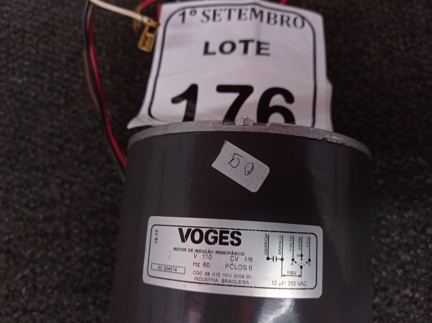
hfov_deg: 63.5
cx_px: 216
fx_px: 349
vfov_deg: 49.7
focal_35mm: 28
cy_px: 162
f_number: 1.79
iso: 148
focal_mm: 4.7
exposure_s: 1/60
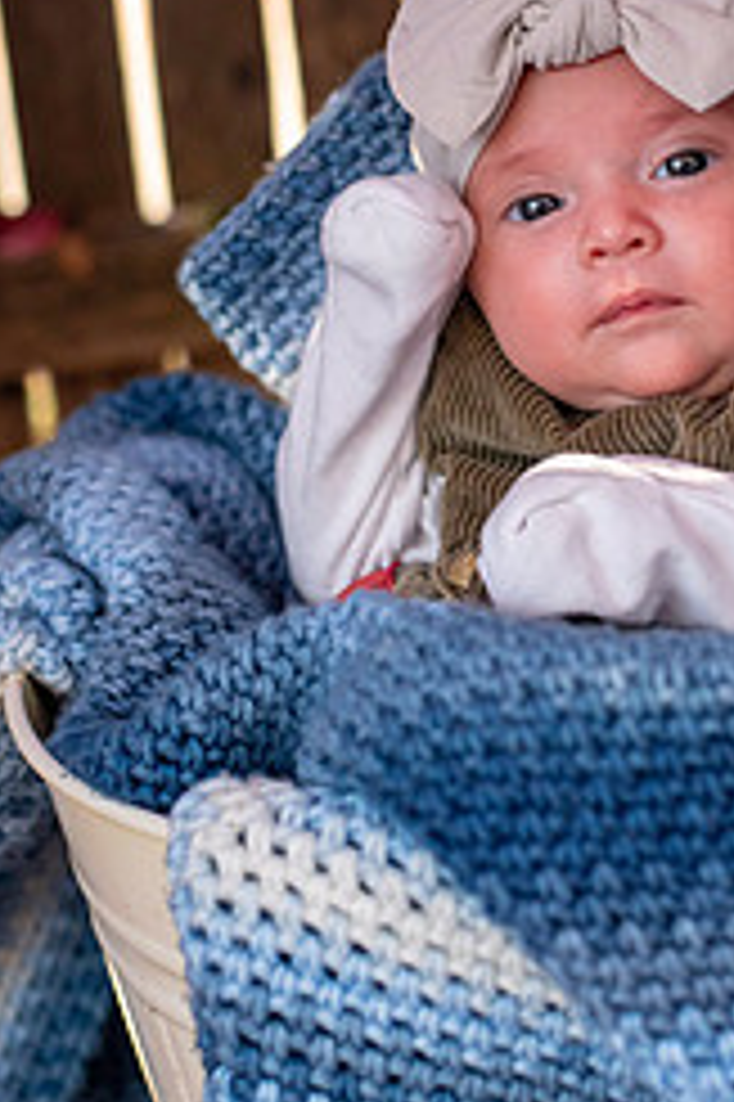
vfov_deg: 22.1
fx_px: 2817
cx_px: 552
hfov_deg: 14.8
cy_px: 441
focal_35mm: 92
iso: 3200
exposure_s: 1/2500
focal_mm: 50
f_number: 3.2
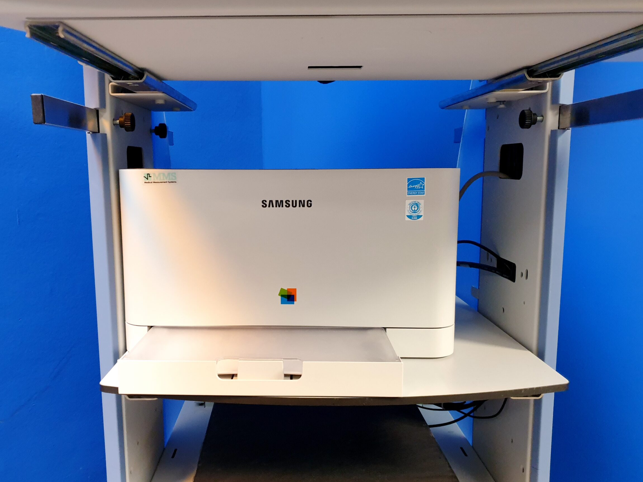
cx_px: 291
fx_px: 539
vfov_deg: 48.2
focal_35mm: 29
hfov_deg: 61.5
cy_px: 247
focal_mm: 4.3
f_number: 1.5
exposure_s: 1/50
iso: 250
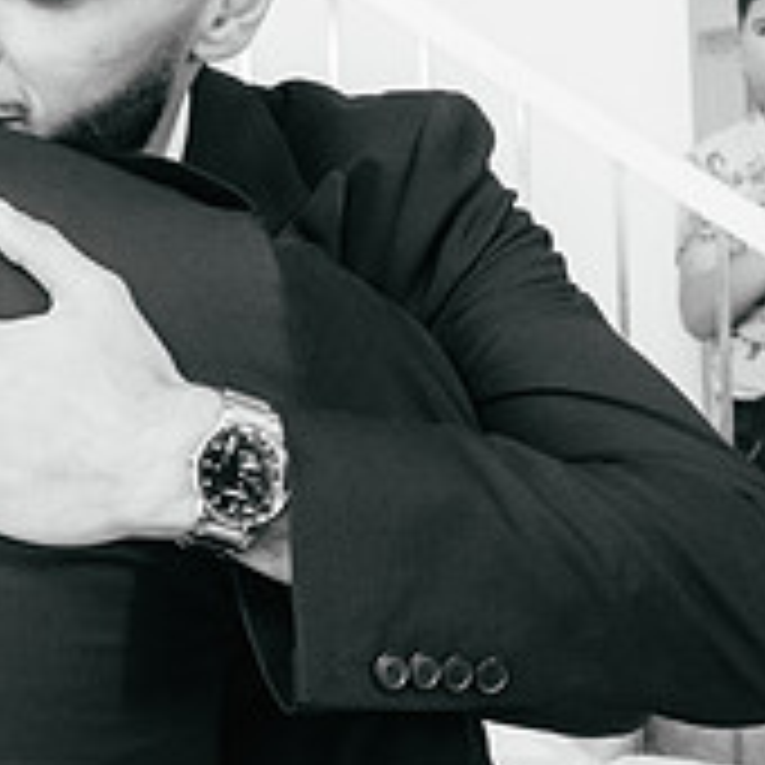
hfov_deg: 17.8
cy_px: 331
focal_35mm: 90
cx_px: -288
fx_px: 2250
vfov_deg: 19.3
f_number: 9
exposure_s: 1/160
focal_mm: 31
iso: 6400
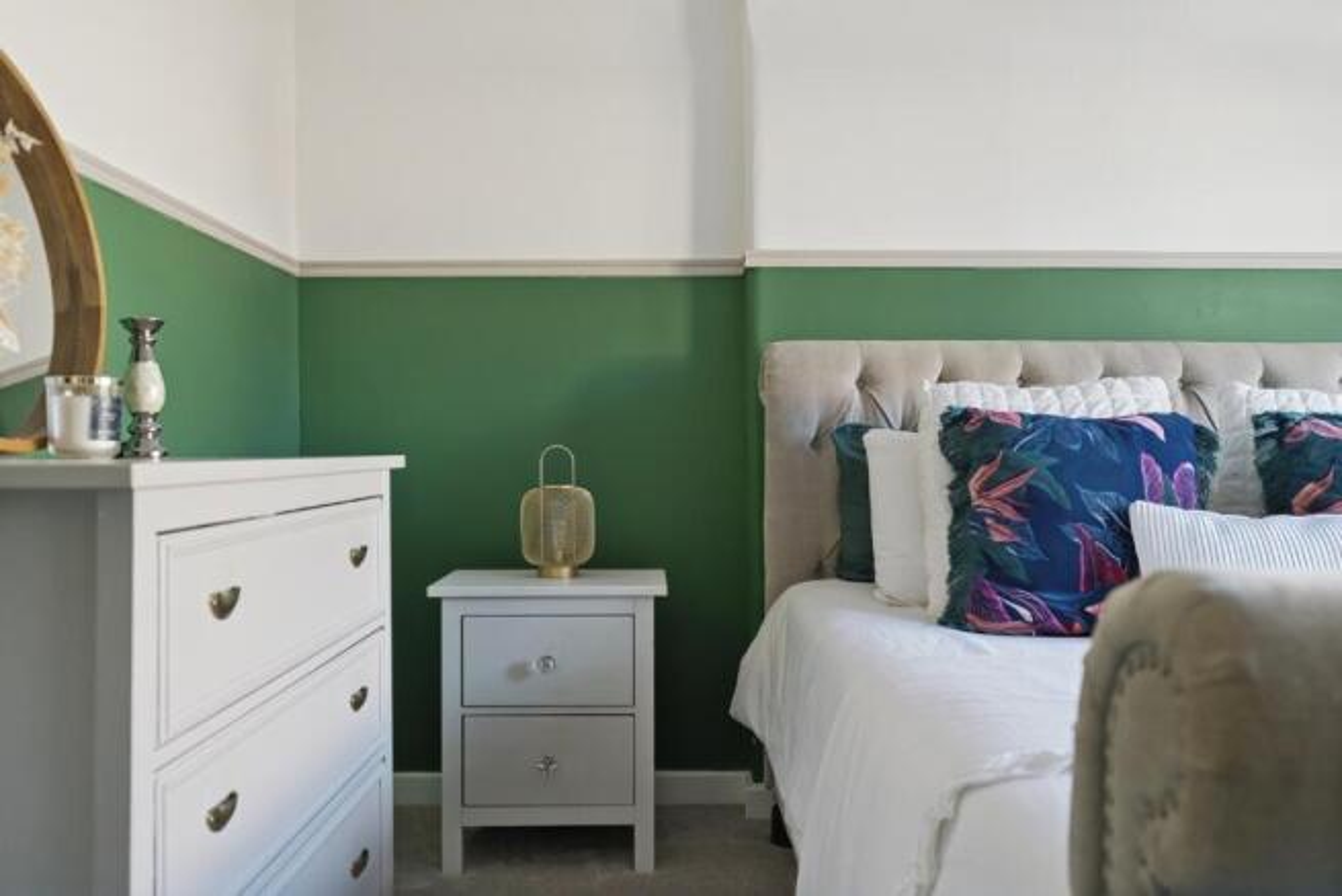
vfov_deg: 43.6
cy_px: 448
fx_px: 1119
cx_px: 671
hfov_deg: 61.9
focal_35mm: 30
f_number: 2.8
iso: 1250
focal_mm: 20
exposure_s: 1/320
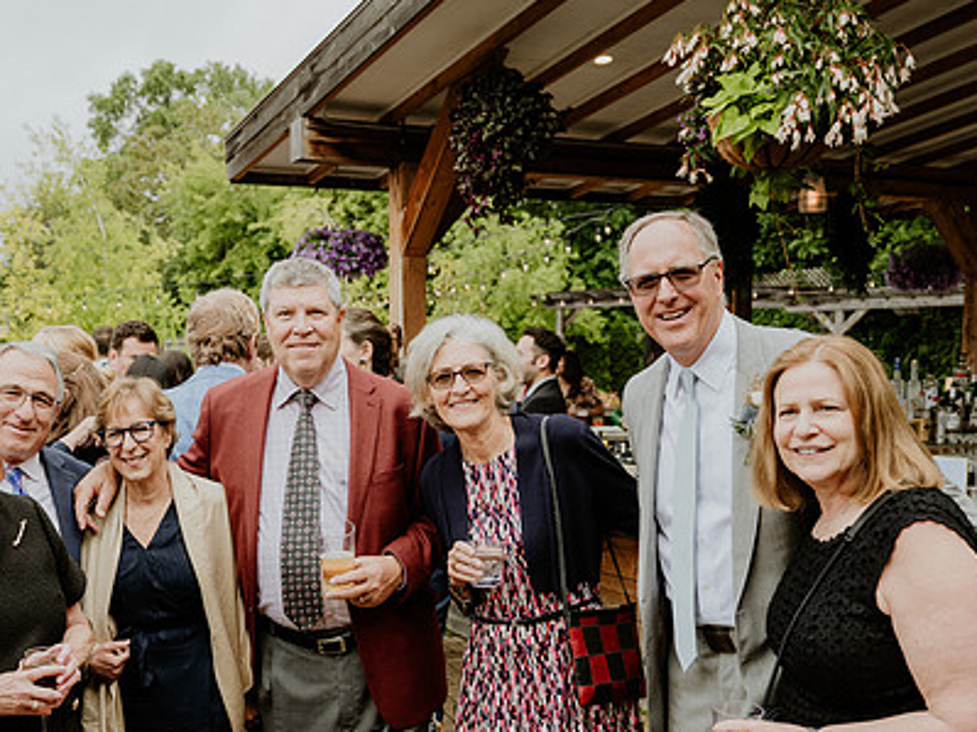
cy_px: 470
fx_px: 1185
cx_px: 336
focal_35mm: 42
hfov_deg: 44.2
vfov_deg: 34.1
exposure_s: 1/400
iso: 200
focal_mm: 29
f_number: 3.5
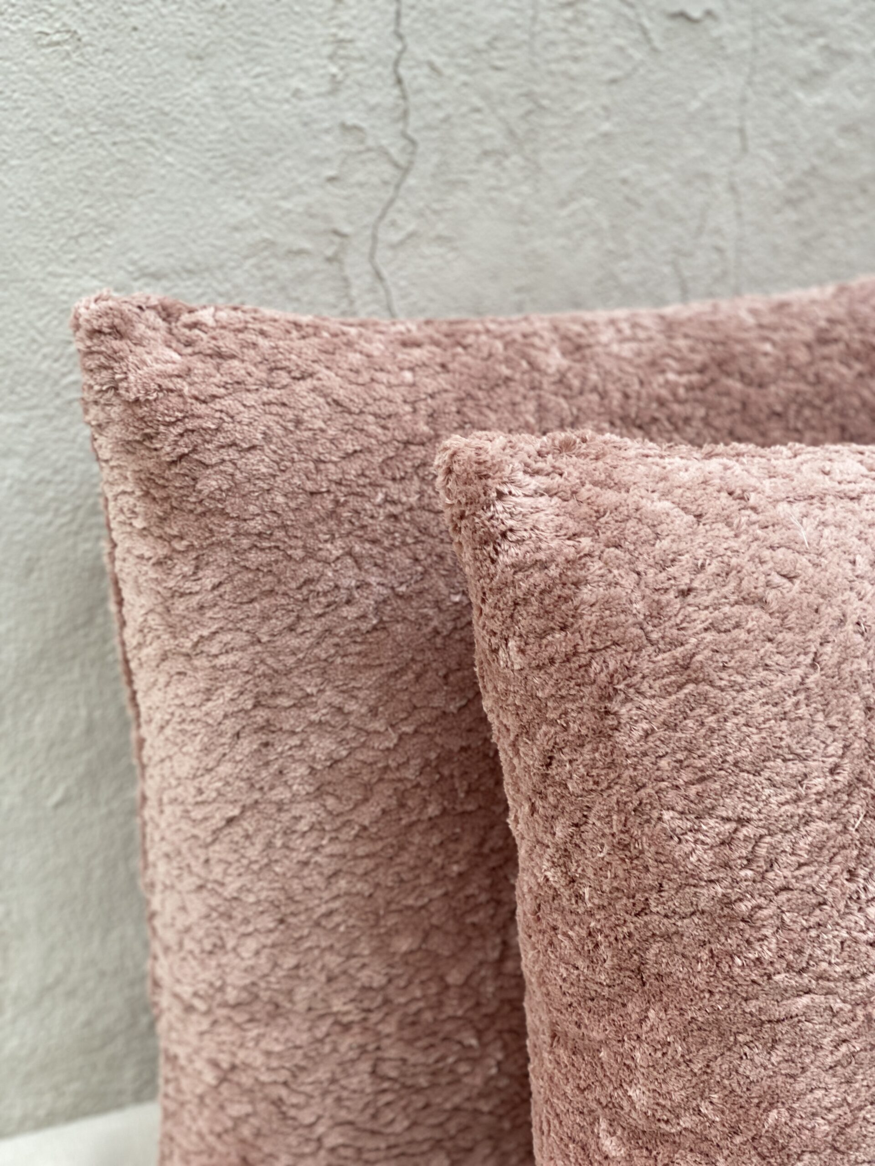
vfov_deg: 36.8
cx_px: 438
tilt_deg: -25.3
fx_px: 1753
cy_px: 583
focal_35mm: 52
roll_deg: -0.4
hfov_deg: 28.0
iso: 125
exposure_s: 1/40
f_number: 2
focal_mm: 6
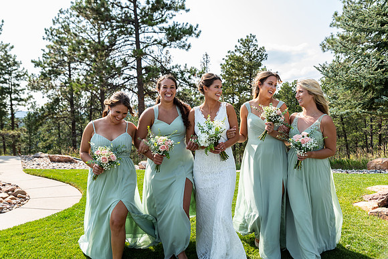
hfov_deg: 60.3
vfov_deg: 42.3
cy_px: 130
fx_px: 334
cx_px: 194
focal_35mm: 31
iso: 80
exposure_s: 1/160
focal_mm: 31
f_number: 4.5
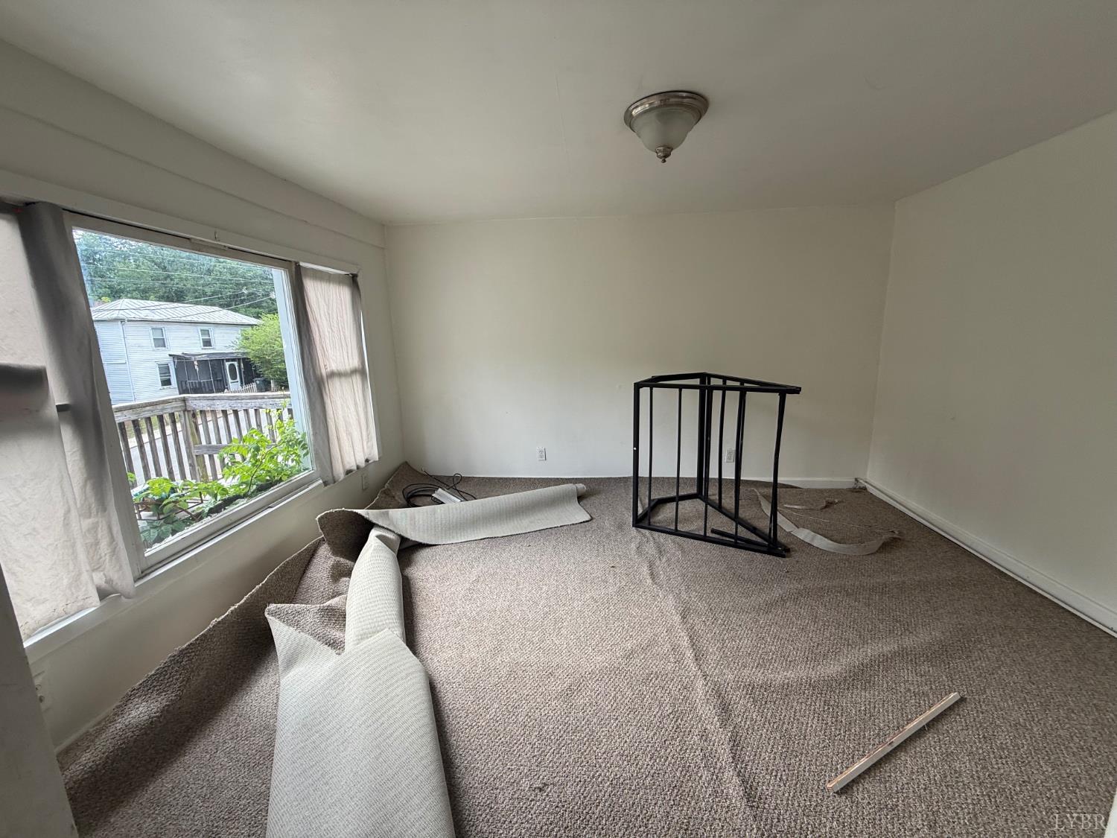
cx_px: 558
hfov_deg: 102.1
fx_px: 452
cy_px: 419
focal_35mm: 14
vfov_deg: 85.7
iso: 50
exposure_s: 1/99
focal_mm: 2.22
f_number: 2.2
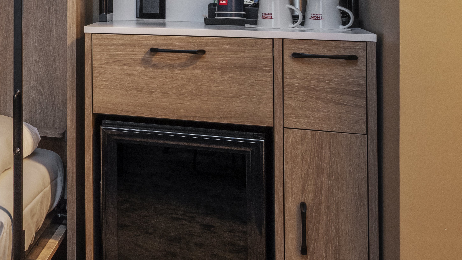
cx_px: -282
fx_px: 796
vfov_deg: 17.9
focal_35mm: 65
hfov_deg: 23.6
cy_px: -28
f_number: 7.1
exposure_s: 1/6
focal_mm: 19
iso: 400
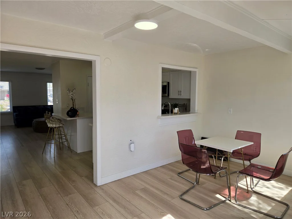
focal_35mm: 23
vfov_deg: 58.9
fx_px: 194
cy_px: 110
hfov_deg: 73.9
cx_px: 146
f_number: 1.8
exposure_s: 1/631
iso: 80
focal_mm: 5.4
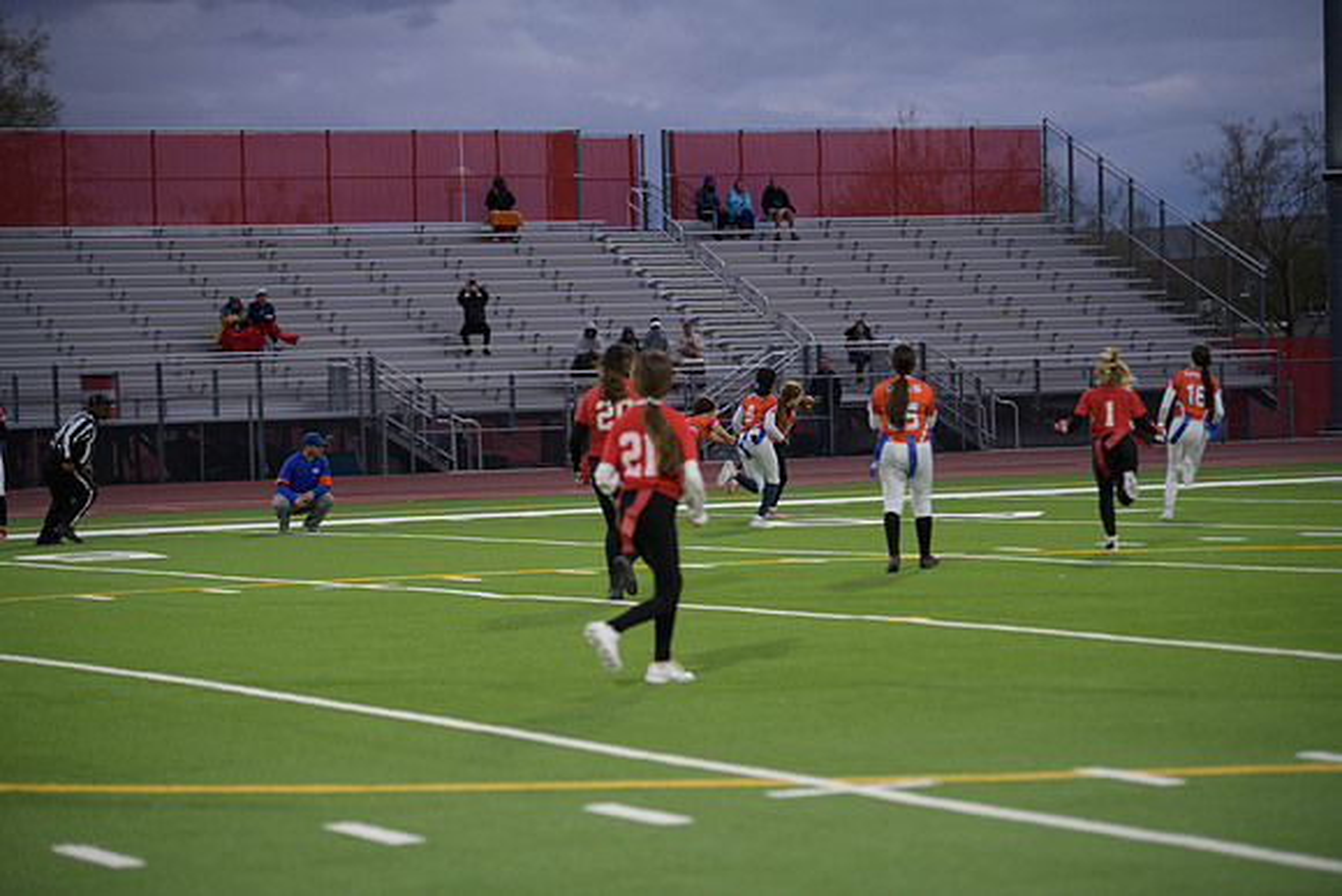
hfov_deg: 16.8
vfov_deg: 11.2
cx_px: 671
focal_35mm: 122
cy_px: 448
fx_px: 4549
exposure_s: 1/200
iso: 450
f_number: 2.8
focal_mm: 122
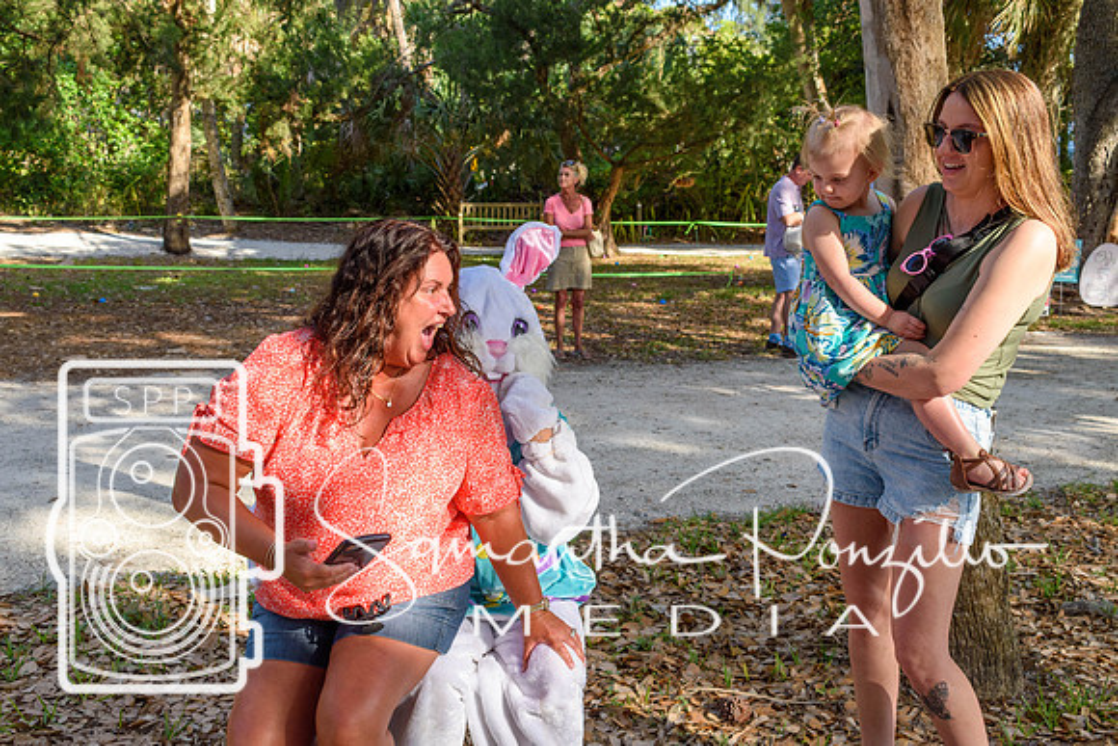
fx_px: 1211
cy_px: 373
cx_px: 559
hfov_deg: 49.5
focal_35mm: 39
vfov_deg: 34.2
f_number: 8
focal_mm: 26
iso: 250
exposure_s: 1/250
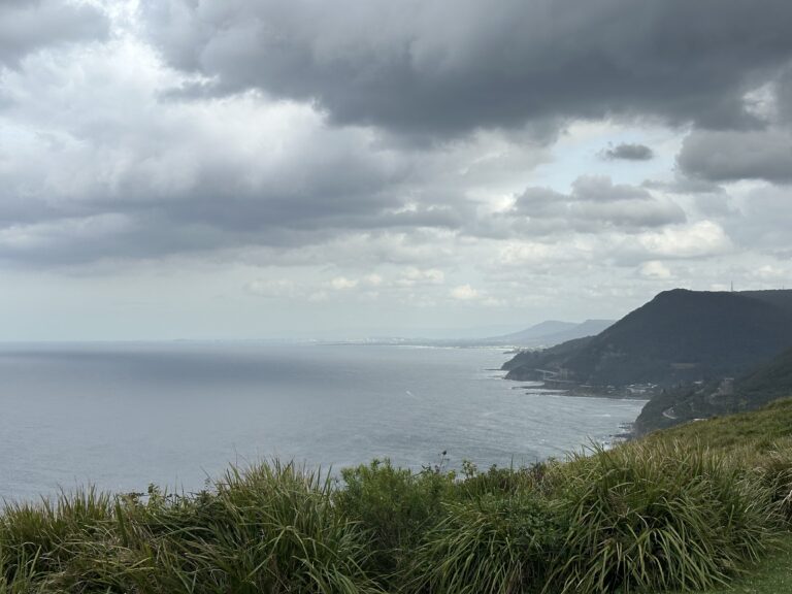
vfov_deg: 30.3
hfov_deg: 39.7
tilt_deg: +1.9
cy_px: 297
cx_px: 396
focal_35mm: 48
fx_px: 1098
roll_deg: +0.3
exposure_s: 1/3367
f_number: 1.78
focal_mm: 6.86
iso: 64
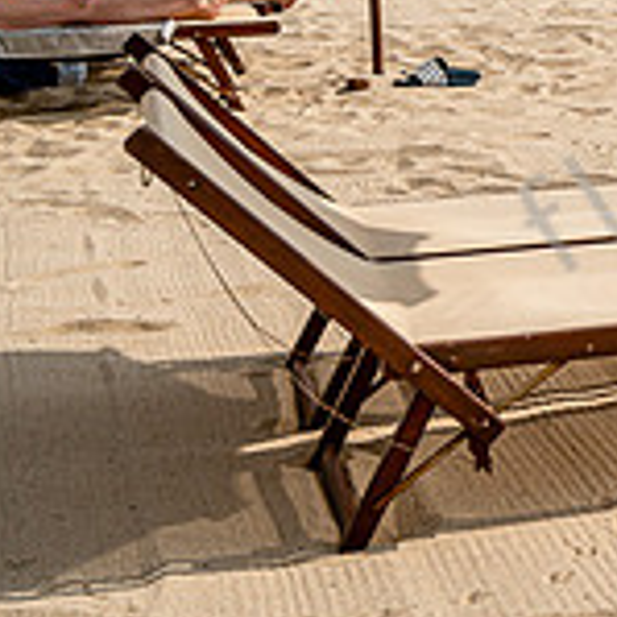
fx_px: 2198
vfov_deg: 15.3
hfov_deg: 14.2
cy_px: -151
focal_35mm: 109
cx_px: 1110
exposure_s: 1/1250
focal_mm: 33
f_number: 8
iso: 250
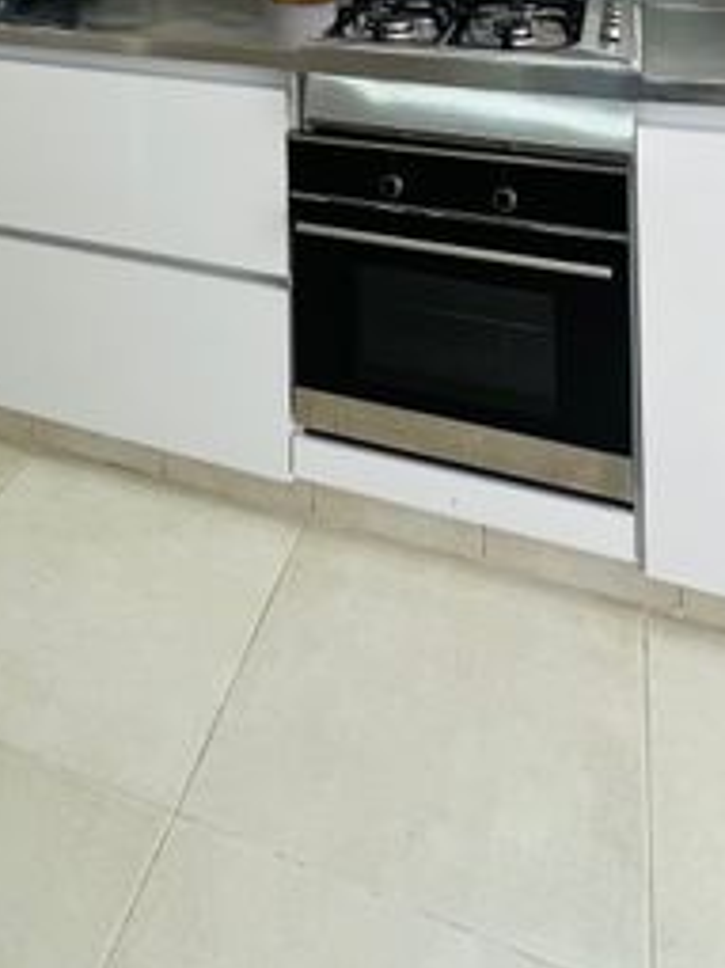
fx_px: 950
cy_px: -180
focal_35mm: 34
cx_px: 190
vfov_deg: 39.6
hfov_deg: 40.7
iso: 100
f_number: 1.8
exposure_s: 1/120
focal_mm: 1.57
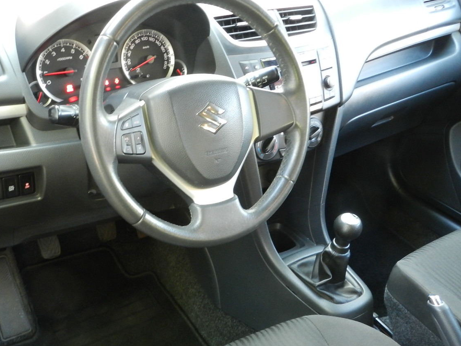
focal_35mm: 41
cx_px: 186
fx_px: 546
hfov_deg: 45.5
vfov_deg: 35.0
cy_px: 203
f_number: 3.7
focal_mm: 5.6
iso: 400
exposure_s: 1/6
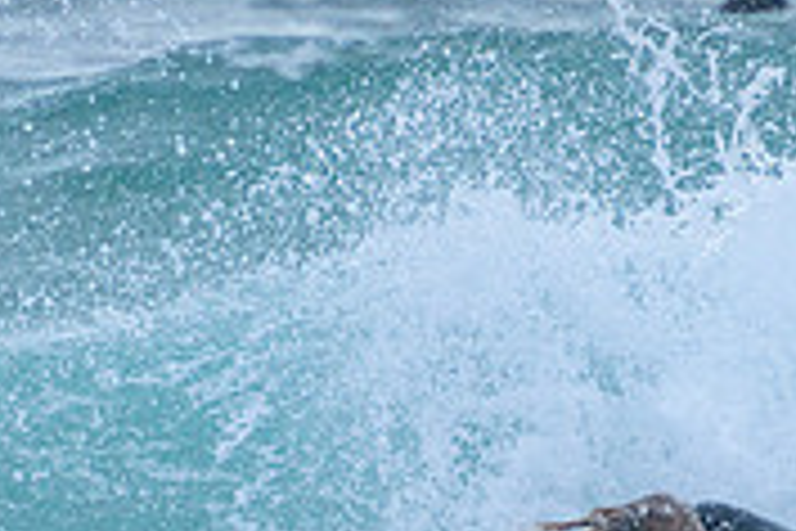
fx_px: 39819
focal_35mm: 1801
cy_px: 489
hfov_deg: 1.1
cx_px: 465
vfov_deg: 0.8
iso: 400
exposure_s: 1/2000
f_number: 5.6
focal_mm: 400
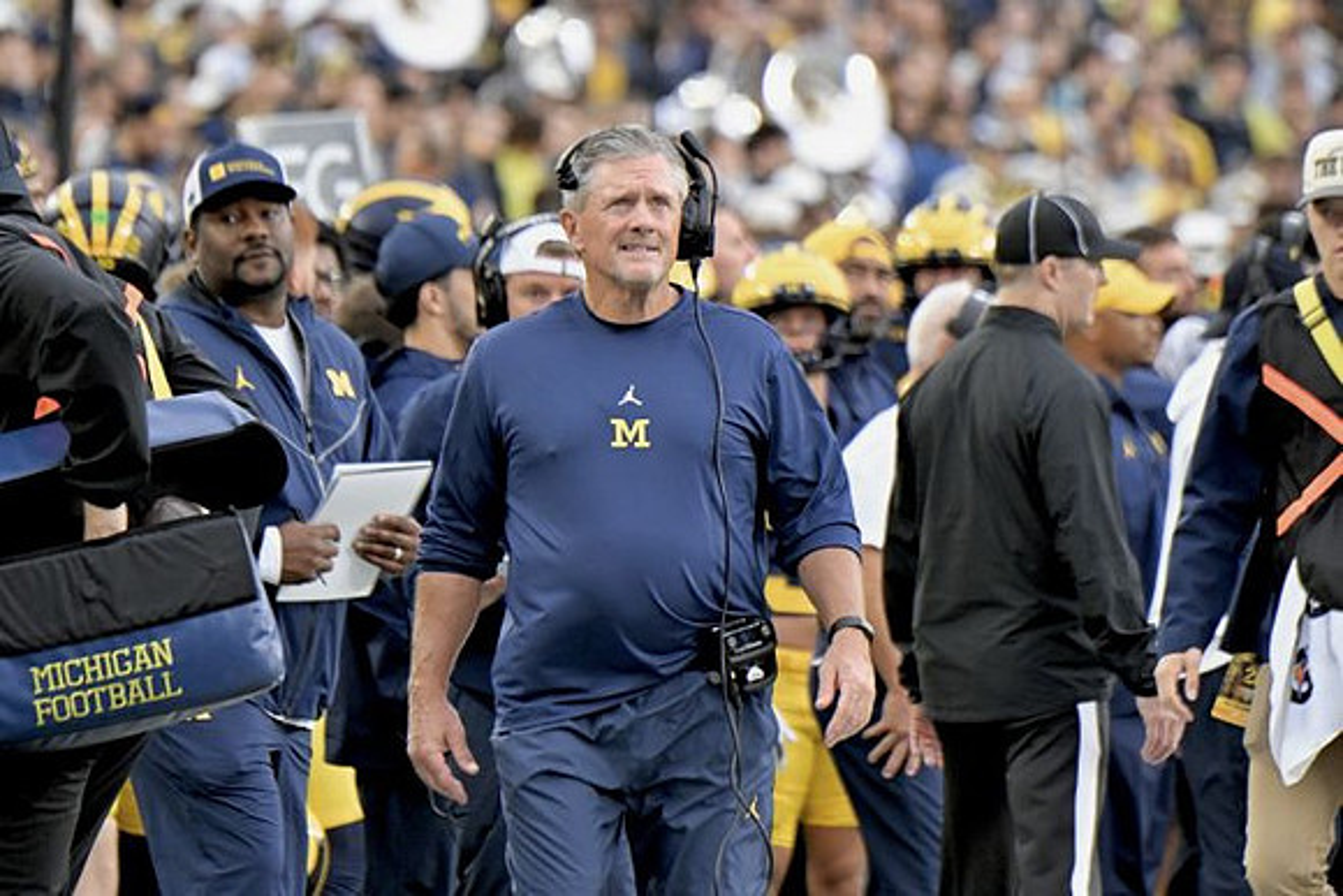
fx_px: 20708
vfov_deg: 2.5
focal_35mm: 555
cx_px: 672
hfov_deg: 3.7
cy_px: 448
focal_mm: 370
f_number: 5.6
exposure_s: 1/640
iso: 2500
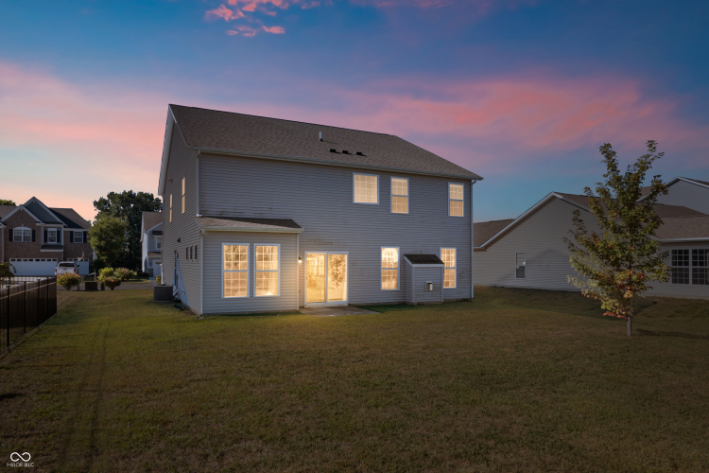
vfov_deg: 57.2
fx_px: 433
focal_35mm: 22
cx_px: 354
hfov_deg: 78.6
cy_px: 236
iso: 130
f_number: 2.8
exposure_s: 1/640
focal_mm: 8.38
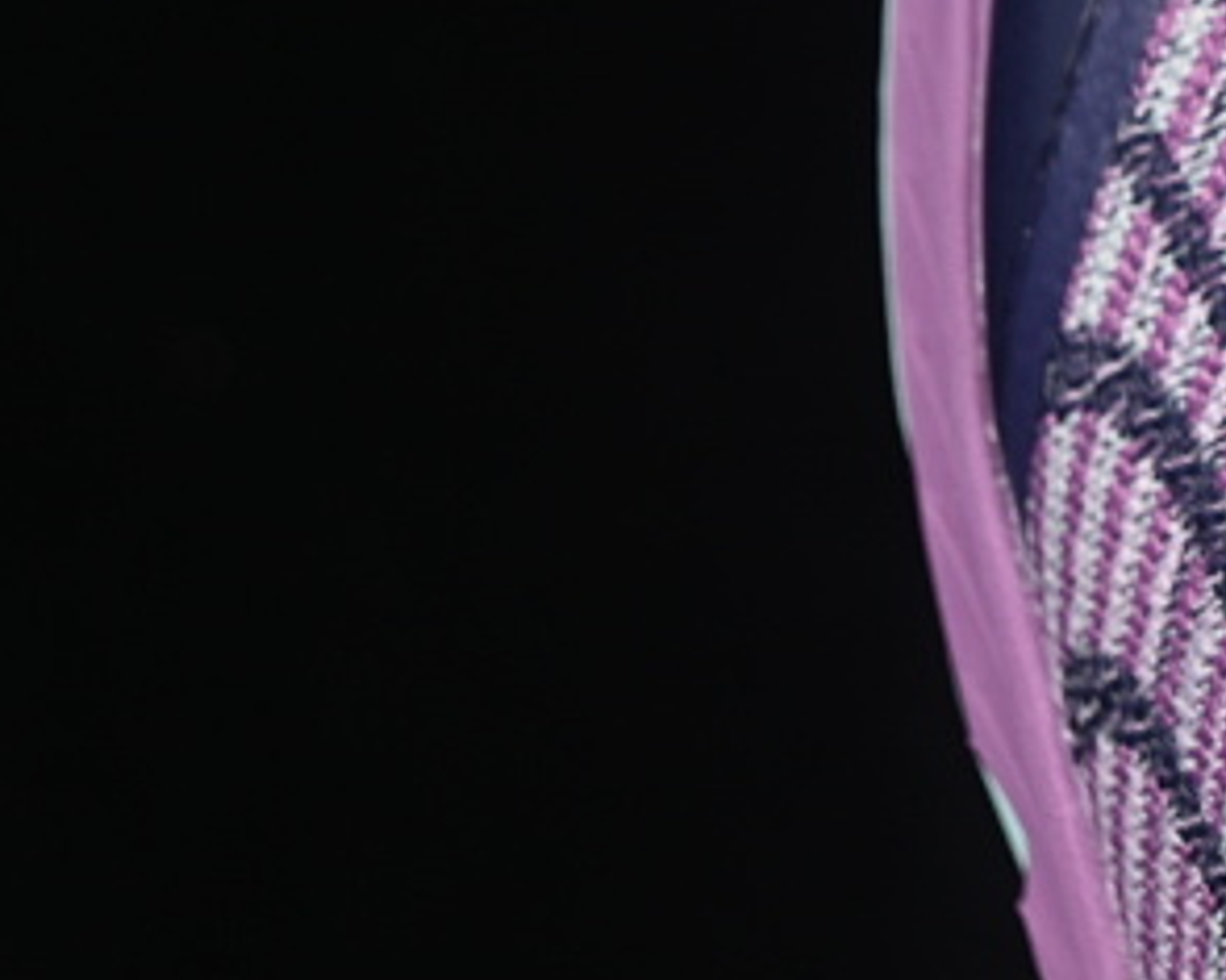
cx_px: 2031
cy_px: -250
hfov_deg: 7.3
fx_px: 9395
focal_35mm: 259
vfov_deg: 5.9
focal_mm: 50
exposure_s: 1/60
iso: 160
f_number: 6.3
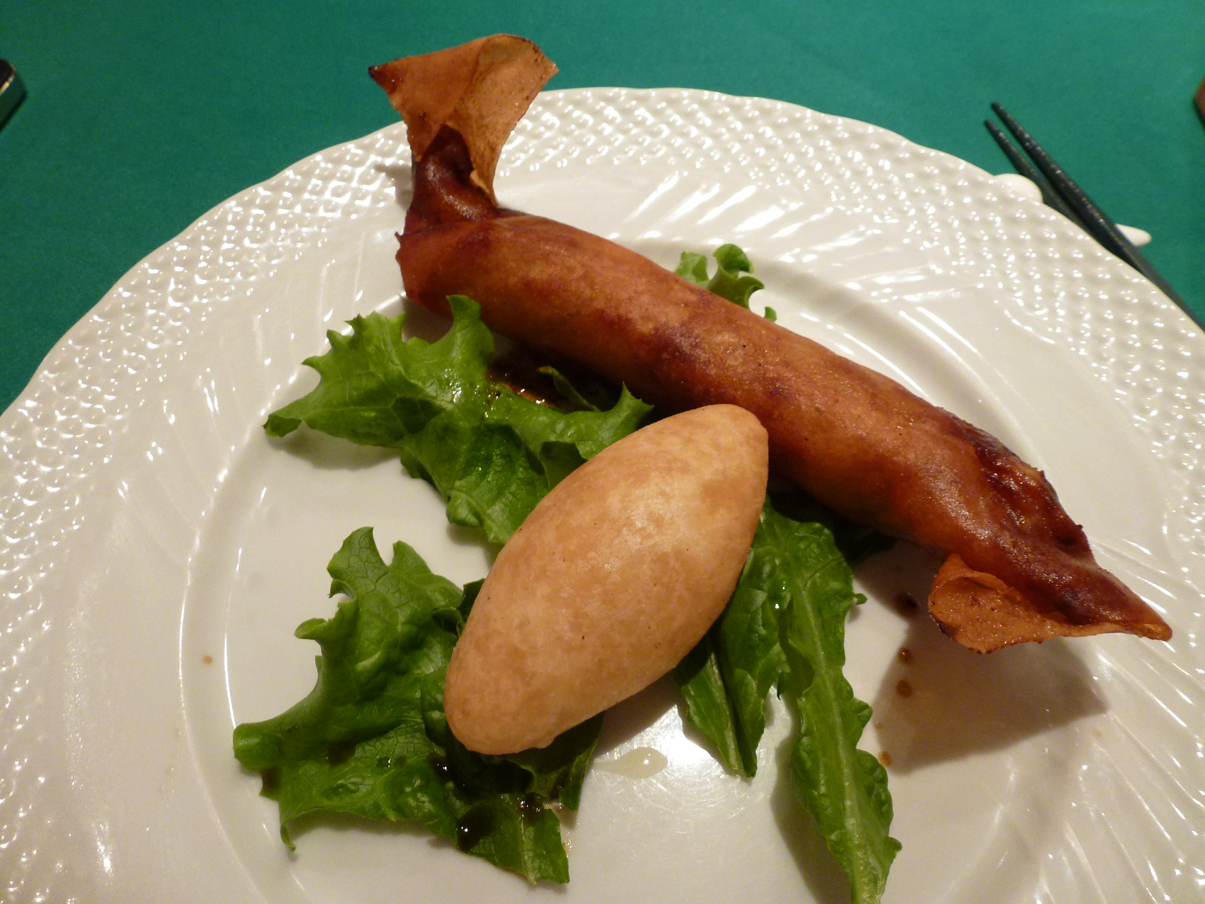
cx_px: 602
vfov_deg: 56.8
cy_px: 452
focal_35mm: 24
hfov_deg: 71.6
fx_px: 835
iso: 200
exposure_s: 1/20
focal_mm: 4.3
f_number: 3.3
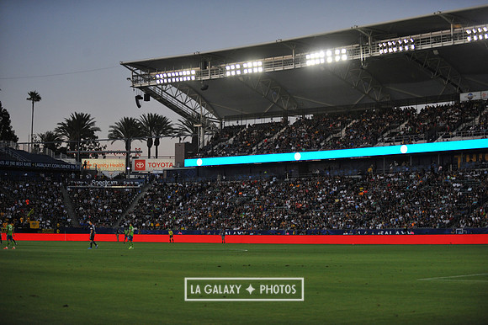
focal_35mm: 70
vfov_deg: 19.4
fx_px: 948
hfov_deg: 28.9
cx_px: 244
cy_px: 162
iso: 1600
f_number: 2.8
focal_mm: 70
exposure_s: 1/3200
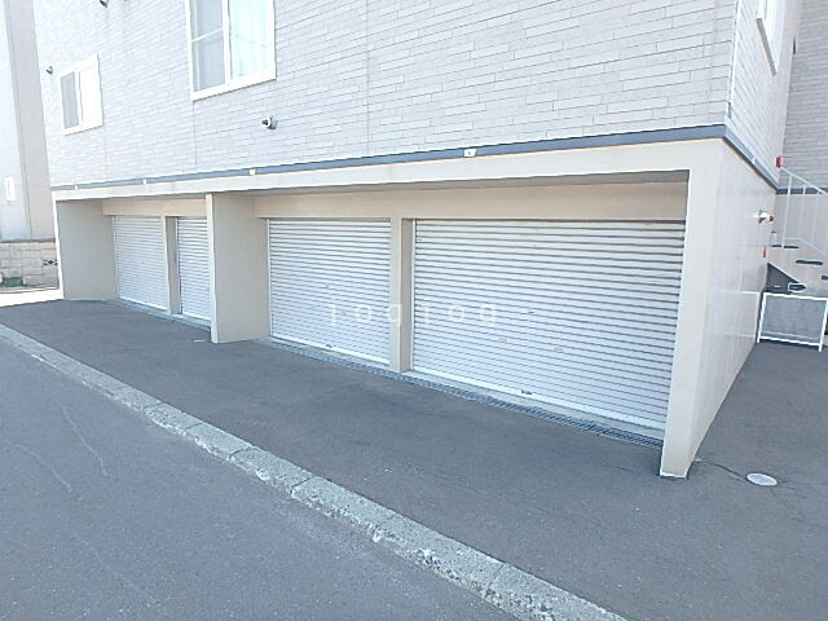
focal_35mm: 21
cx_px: 414
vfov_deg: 63.4
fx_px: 502
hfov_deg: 79.0
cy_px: 310
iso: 125
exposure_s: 1/100
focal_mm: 3.7
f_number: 3.5
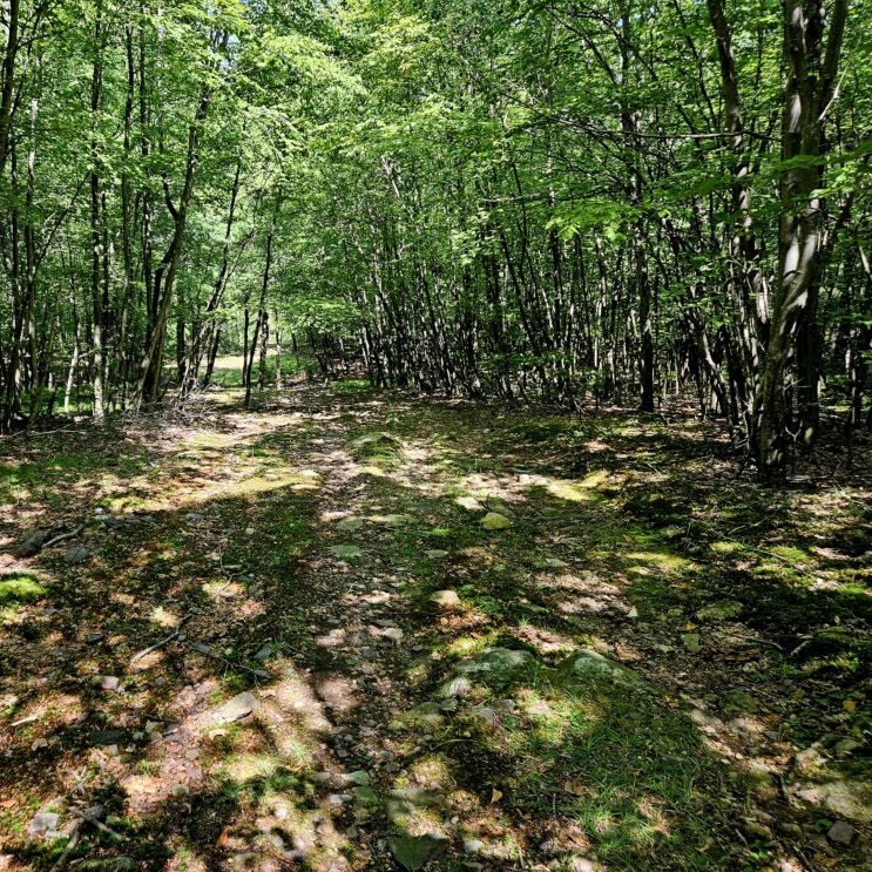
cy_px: 446
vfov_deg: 57.3
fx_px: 798
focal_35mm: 28
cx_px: 329
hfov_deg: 56.6
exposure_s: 1/182
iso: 40
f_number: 1.8
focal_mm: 5.4
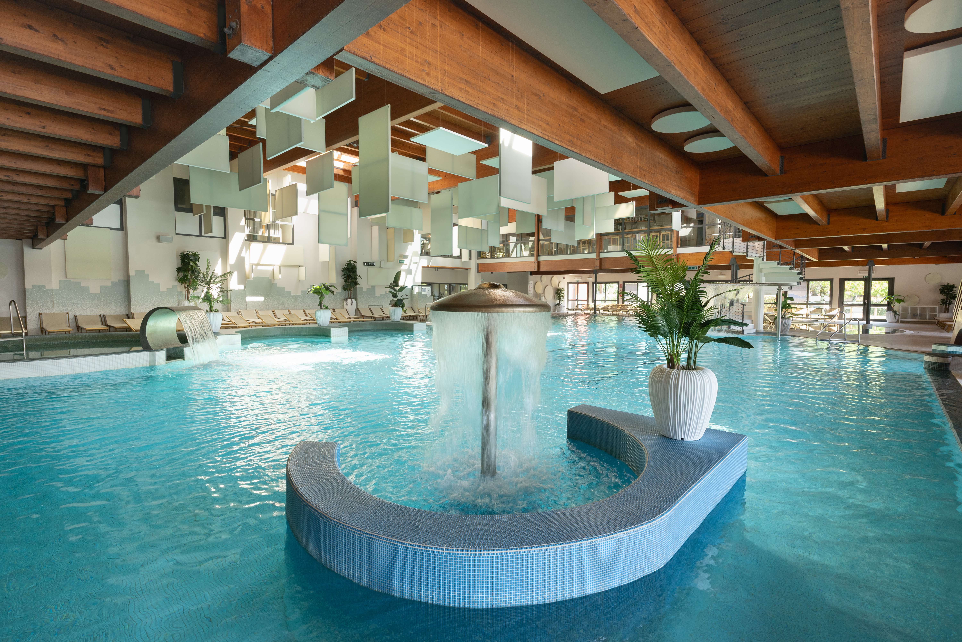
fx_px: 428
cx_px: 481
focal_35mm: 16
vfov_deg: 73.7
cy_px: 321
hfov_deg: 96.7
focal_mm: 16
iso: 400
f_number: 8
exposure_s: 1/25
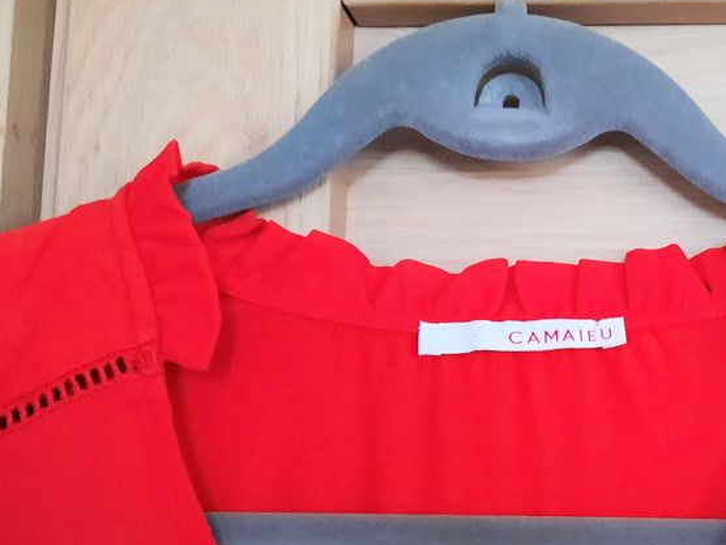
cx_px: 559
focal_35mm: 45
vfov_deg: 31.6
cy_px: 413
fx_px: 944
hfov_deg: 40.7
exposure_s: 1/17
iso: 1000
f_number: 2
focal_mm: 4.6
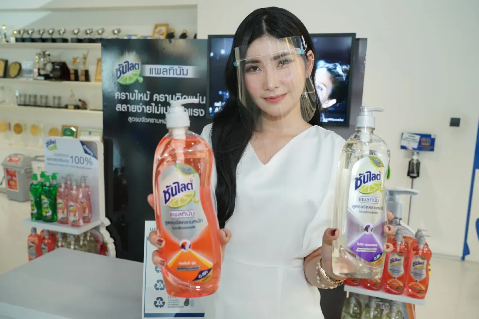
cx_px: 240
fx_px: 426
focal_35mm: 32
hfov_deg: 58.7
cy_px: 160
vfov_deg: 41.1
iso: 1600
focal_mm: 32
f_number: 6.3
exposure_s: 1/40
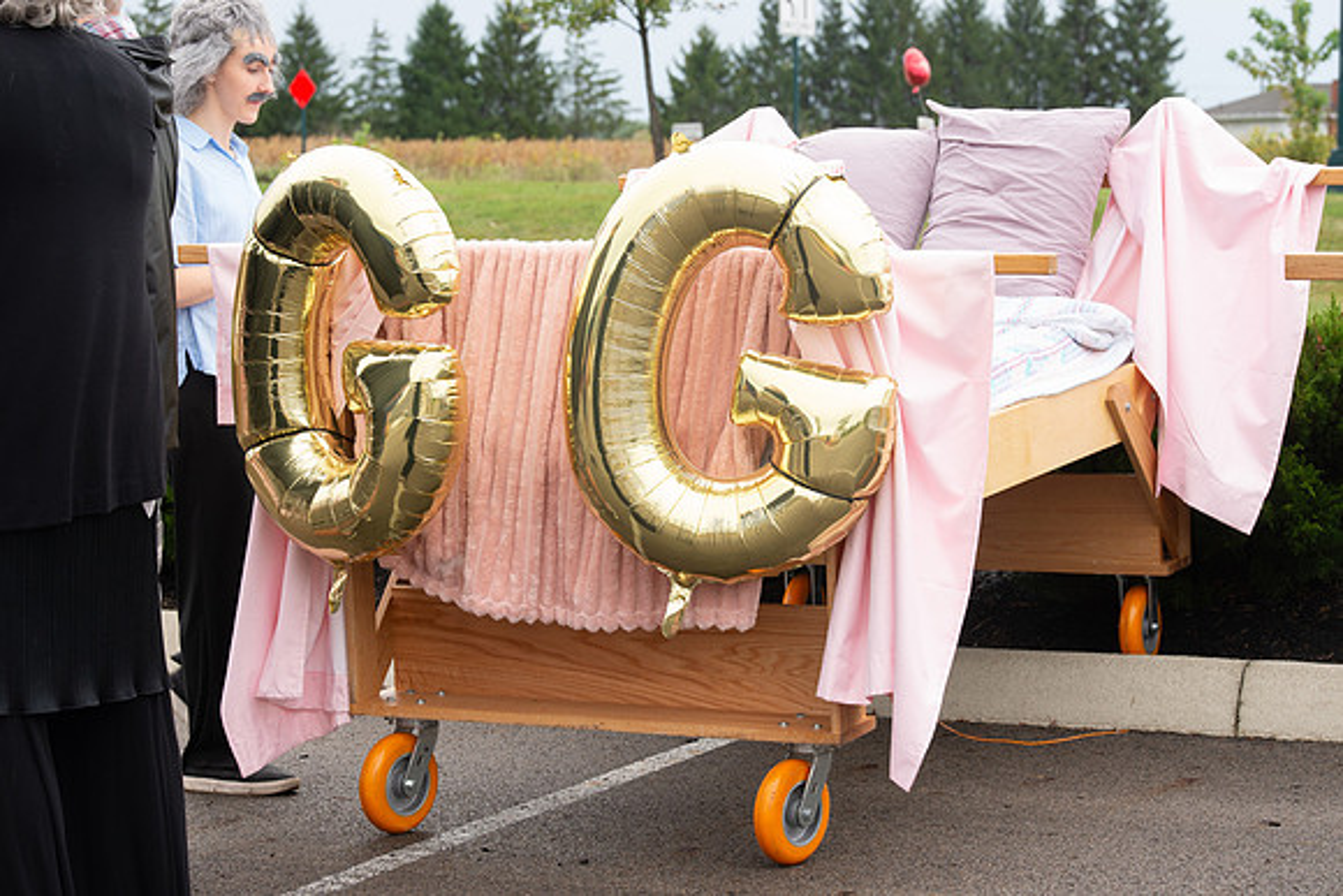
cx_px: 672
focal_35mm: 105
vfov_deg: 13.0
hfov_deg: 19.5
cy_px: 448
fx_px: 3918
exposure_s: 1/200
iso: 640
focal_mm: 105
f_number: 9
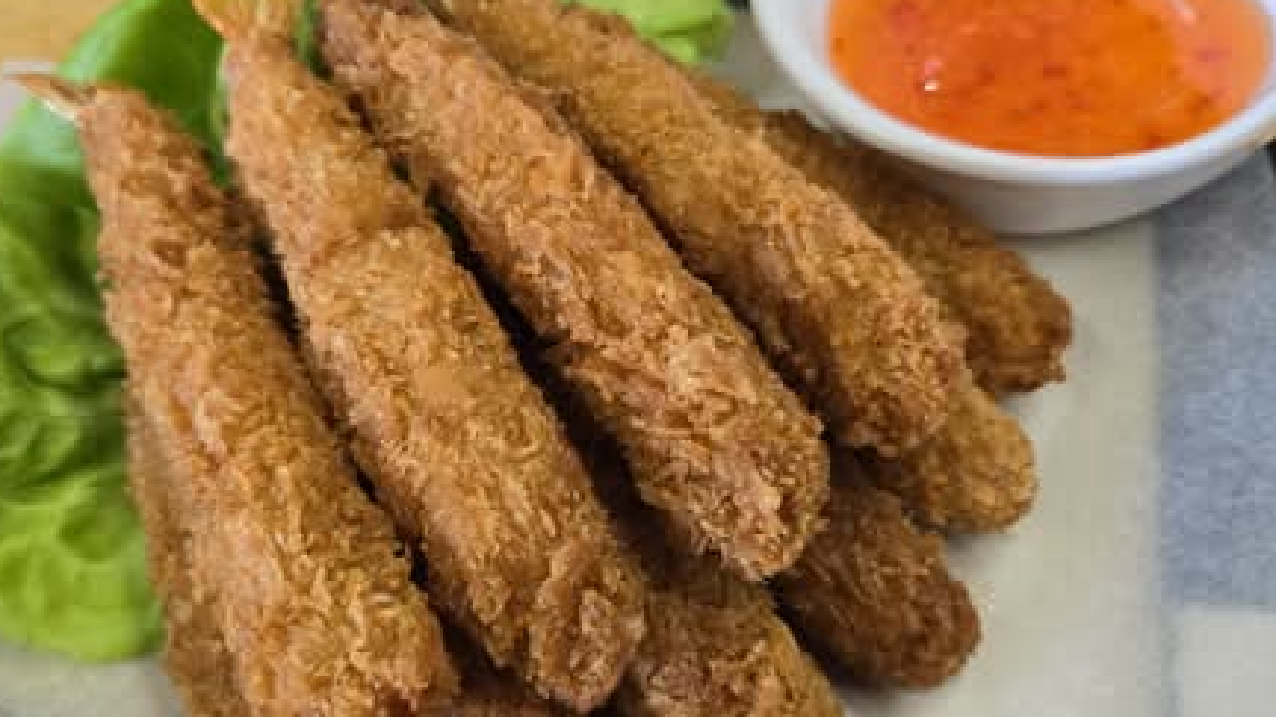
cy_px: 381
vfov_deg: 34.6
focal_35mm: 34
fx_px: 1150
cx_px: 585
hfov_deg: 57.9
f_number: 1.8
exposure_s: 1/120
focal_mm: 5.4
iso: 320
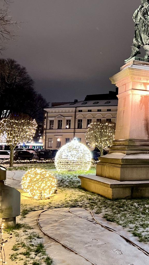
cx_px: 143
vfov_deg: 46.0
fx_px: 309
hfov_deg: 25.9
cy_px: 98
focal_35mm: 44
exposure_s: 1/25
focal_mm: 5.7
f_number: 1.5
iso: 640
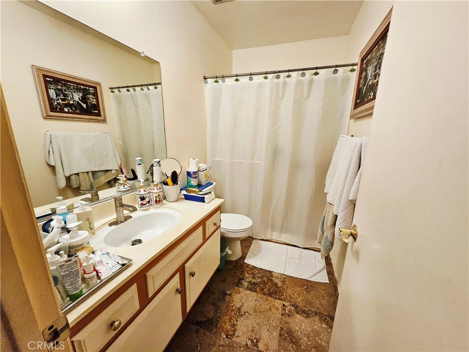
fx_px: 176
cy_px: 176
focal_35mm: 13
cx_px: 234
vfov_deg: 89.9
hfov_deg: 106.2
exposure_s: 1/60.2
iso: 400
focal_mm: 1.74
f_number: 2.2
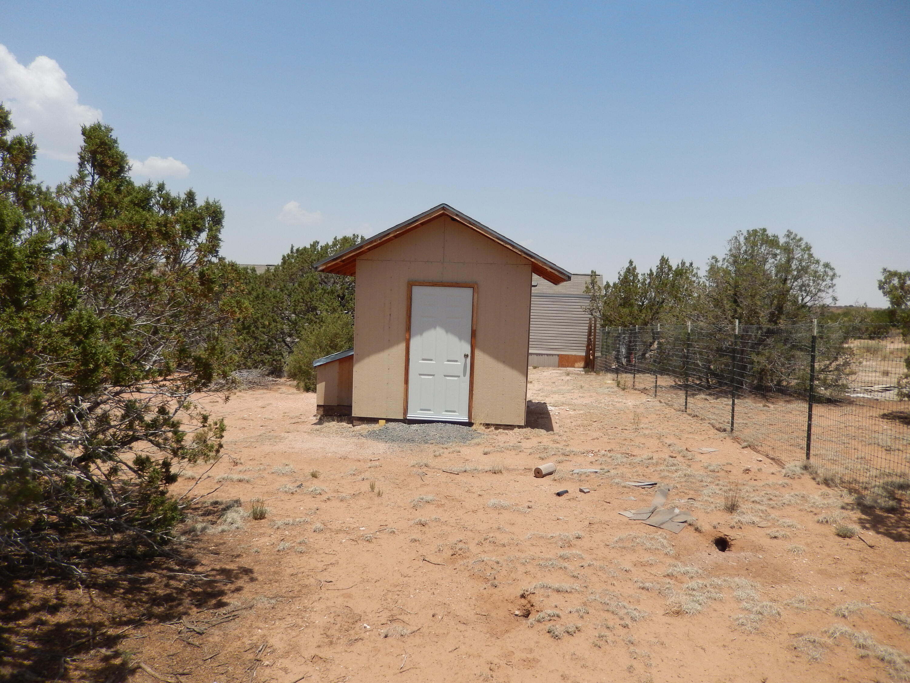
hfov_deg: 69.4
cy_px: 342
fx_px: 657
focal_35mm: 25
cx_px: 455
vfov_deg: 54.9
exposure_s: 1/500
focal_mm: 4.5
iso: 125
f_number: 6.8
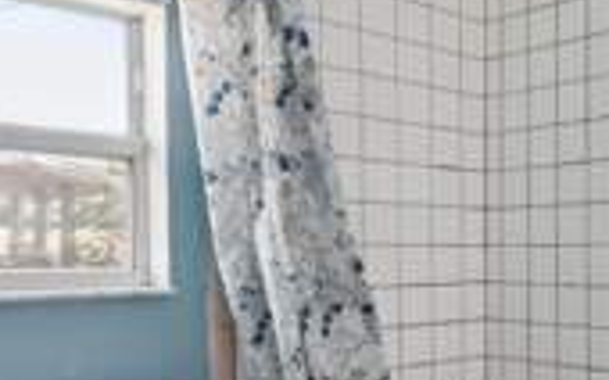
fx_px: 763
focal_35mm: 46
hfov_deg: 38.3
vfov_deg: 27.9
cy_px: 233
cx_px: 620
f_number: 10
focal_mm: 16
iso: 250
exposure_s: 1/6
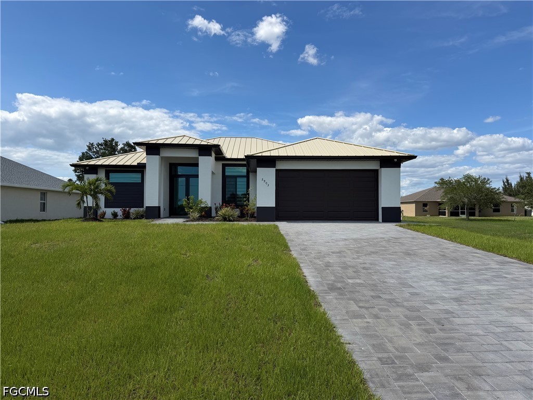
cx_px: 266
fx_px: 370
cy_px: 200
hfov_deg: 71.6
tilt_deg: +1.0
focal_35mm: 24
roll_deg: -0.7
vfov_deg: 56.8
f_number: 1.78
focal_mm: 6.76
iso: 80
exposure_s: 1/6173
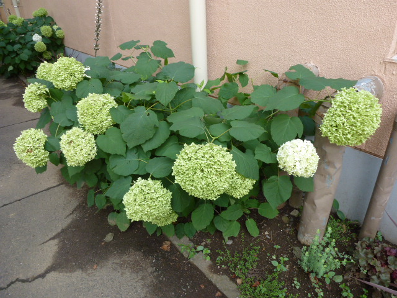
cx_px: 198
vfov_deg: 56.8
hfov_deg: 71.6
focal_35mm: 24
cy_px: 149
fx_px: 275
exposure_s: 1/100
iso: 100
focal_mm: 4.3
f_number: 3.3
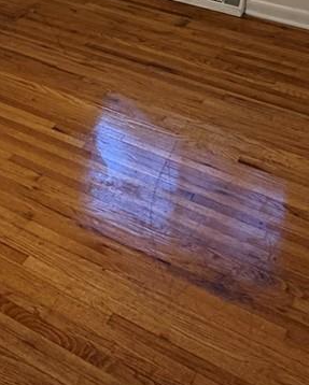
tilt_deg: -9.3
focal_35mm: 61
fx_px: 696
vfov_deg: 24.7
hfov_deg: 24.7
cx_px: 68
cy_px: -176
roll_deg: -1.2
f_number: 2.2
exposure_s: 1/60
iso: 200
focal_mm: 2.22
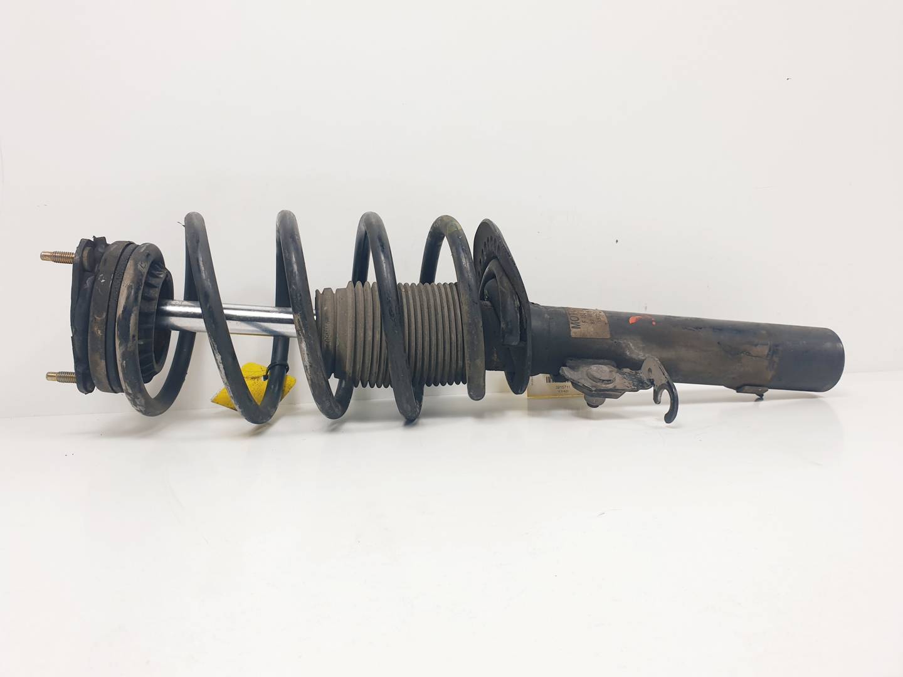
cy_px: 338
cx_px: 452
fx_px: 678
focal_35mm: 26
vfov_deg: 53.1
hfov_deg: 67.3
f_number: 2.4
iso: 50
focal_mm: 4.3
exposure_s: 1/269
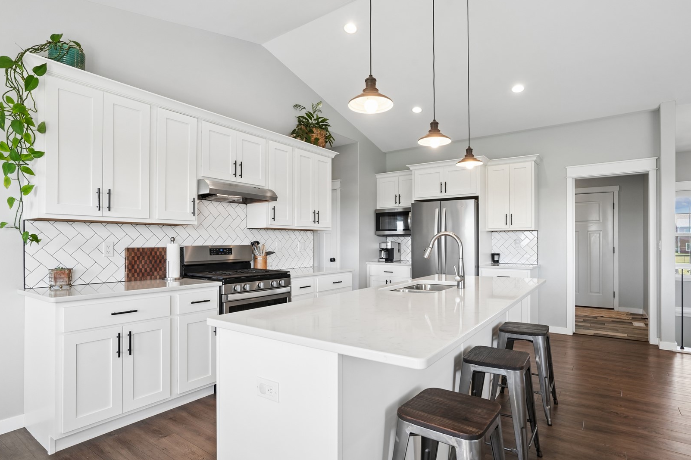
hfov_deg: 90.0
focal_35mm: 18
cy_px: 238
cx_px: 354
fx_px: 345
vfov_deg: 67.3
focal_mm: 17
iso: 400
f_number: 9
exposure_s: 1/40
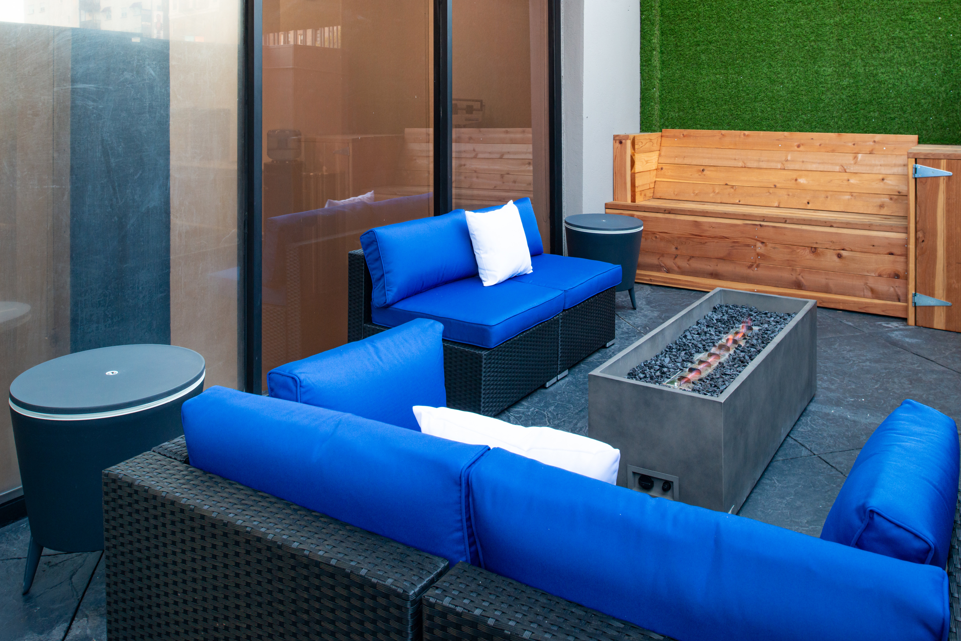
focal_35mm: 28
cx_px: 508
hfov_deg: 65.4
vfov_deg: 46.3
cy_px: 363
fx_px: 748
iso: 640
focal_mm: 24
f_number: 9.5
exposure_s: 1/6
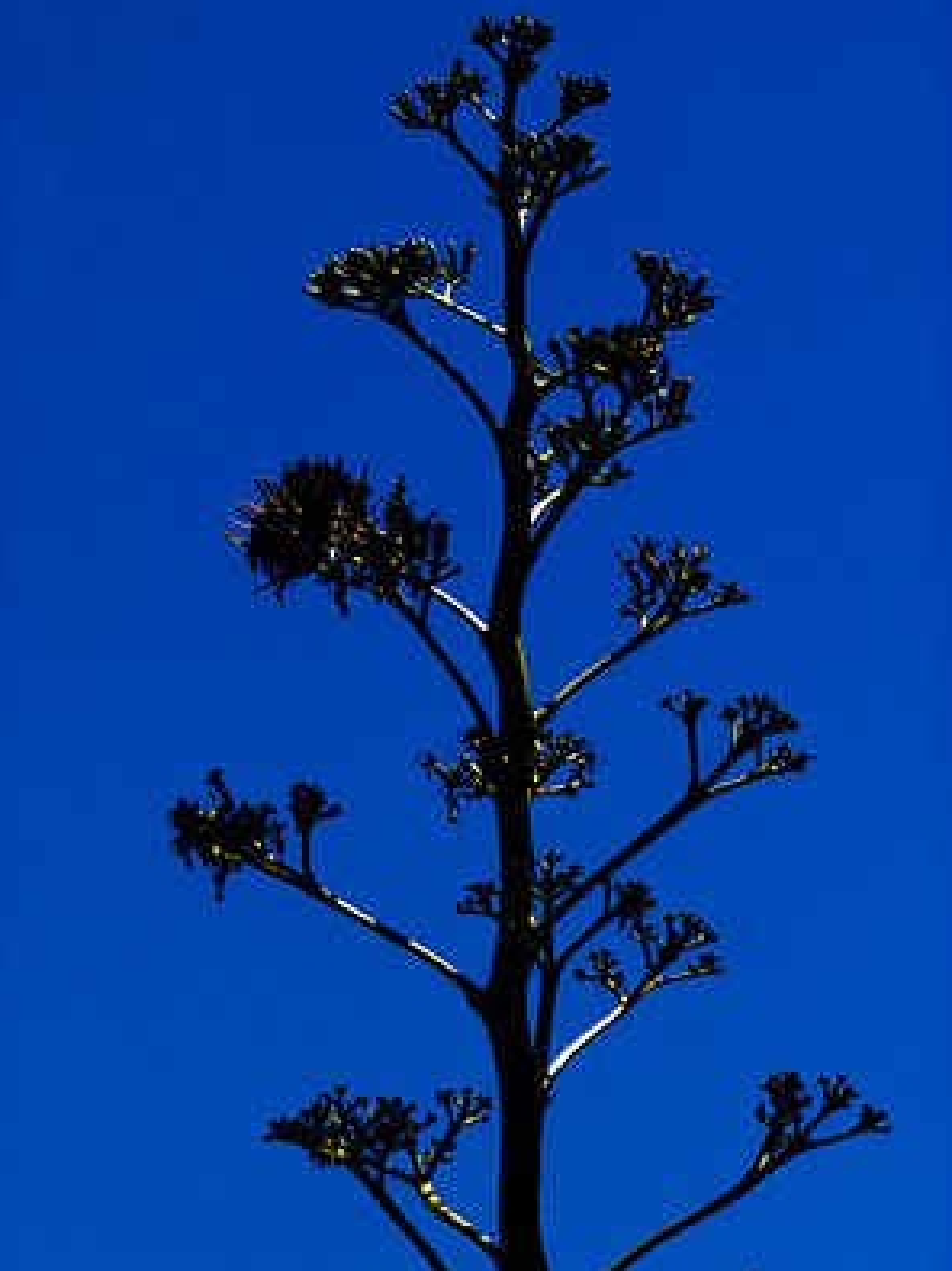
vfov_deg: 11.5
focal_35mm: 173
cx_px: 474
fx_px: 6331
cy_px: 611
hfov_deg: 8.6
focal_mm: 105
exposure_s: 1/80
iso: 400
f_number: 32
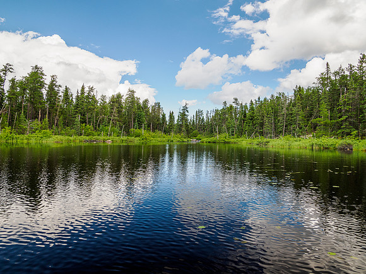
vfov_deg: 56.8
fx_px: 254
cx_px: 183
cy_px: 137
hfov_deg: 71.6
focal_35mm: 24
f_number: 8
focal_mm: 12
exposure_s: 1/100
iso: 200
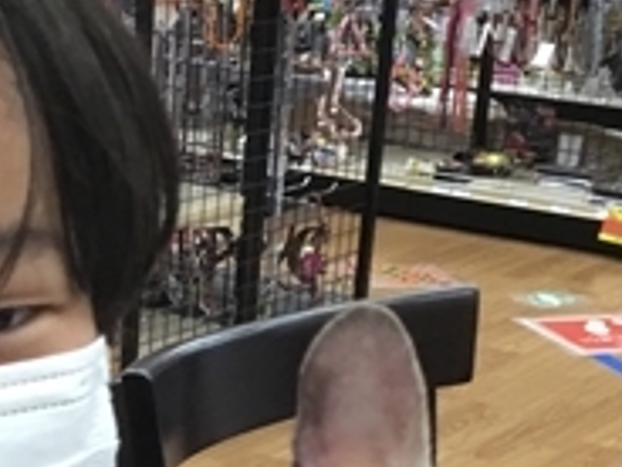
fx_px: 1815
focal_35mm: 101
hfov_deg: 19.3
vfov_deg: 14.1
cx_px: 176
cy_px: 613
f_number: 2.4
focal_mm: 3.3
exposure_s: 1/33
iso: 125
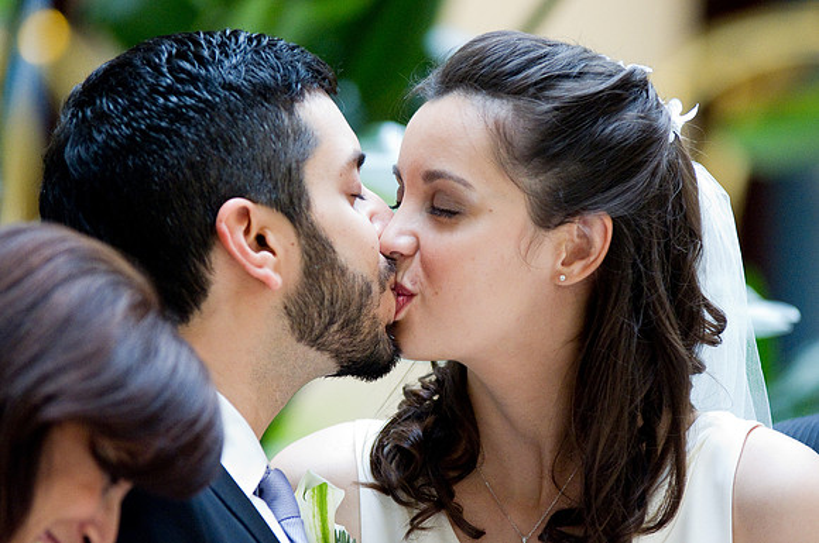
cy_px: 272
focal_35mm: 255
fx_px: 5793
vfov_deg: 5.4
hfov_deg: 8.1
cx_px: 410
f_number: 2.8
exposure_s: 1/200
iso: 3200
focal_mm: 170
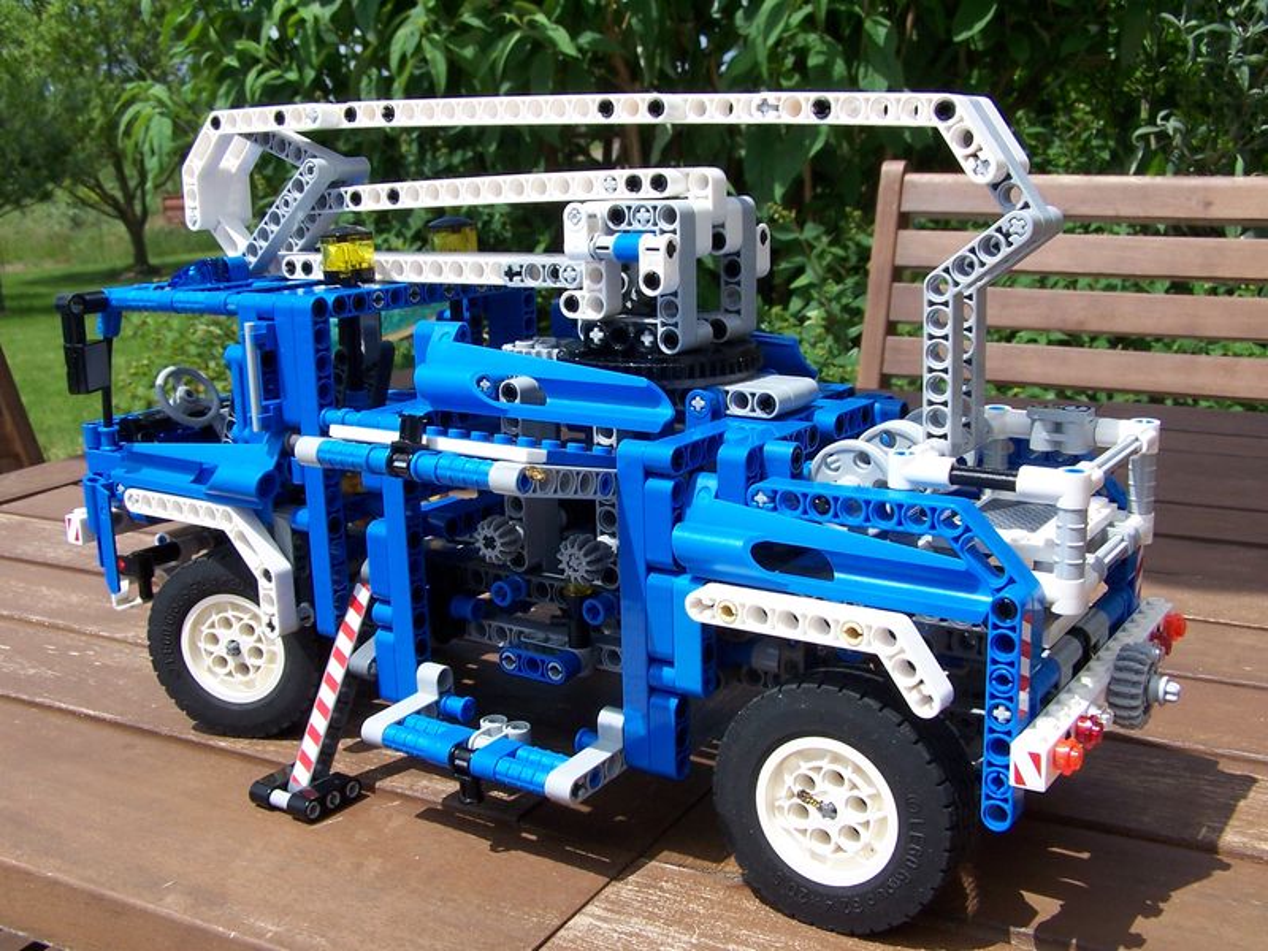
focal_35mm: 38
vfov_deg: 37.7
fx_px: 1392
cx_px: 634
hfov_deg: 49.0
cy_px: 476
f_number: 5.6
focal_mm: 6.3
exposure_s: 1/350
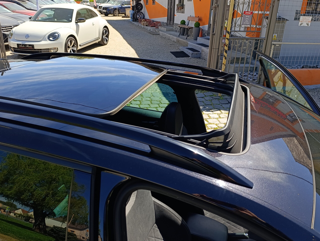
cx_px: 160
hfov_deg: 63.4
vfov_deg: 49.9
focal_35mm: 28
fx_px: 259
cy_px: 120
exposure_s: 1/338
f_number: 1.6
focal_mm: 6.14
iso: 50
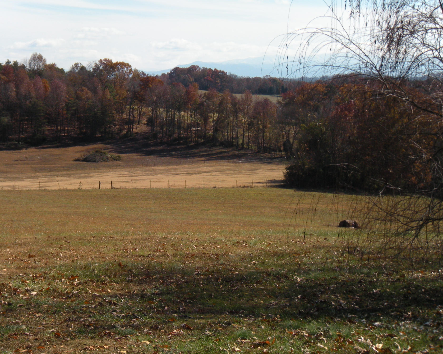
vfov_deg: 18.0
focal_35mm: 85
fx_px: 1114
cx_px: 193
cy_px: 120
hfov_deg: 22.5
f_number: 4.3
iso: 64
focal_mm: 10.2
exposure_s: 1/620
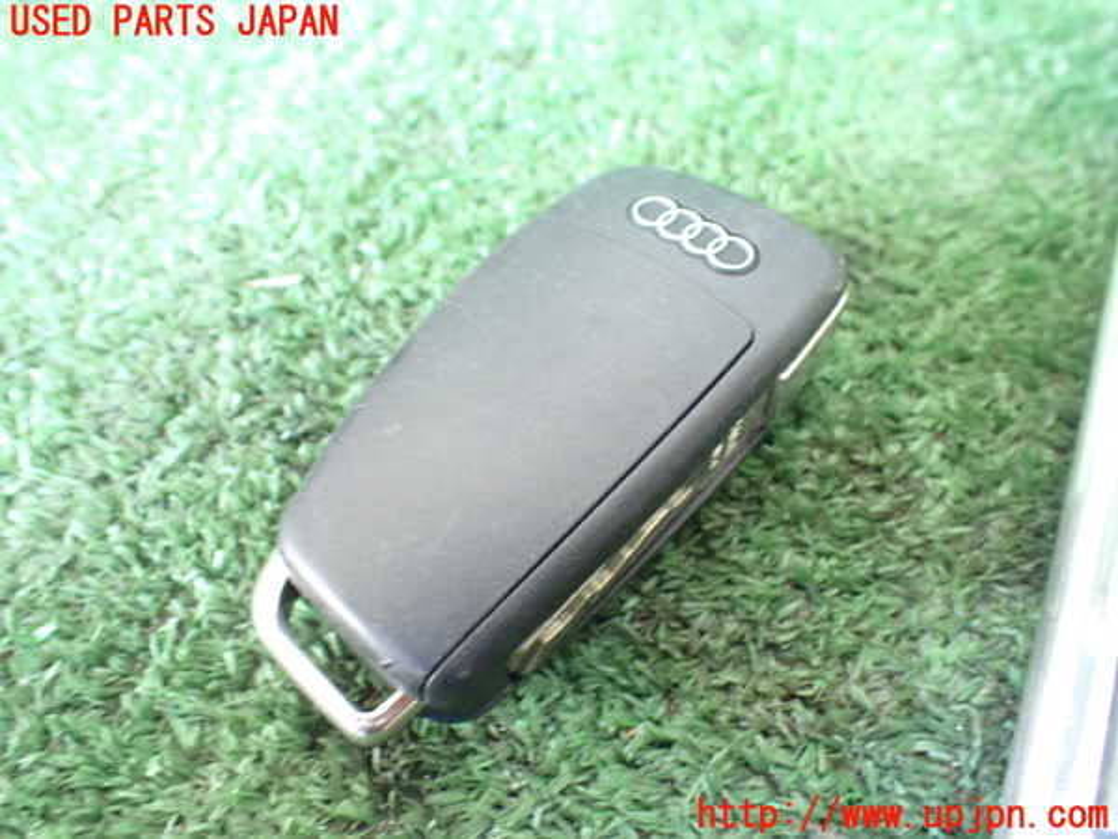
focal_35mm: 30
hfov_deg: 60.0
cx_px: 559
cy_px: 420
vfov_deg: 46.8
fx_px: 969
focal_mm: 5.4
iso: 1000
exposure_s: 1/30
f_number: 2.3
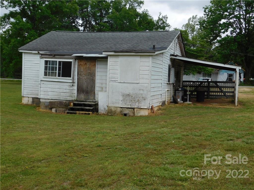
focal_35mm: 45
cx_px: 127
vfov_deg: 32.2
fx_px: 330
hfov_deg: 42.1
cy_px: 95
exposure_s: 1/1000
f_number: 3.7
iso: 125
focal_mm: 8
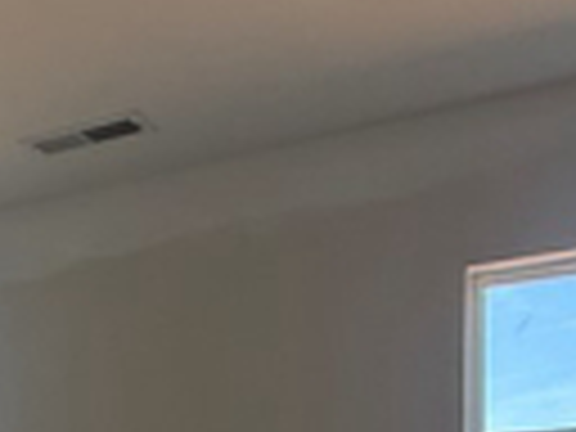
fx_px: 1215
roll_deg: +2.2
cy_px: 680
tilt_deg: -4.7
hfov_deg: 24.4
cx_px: -97
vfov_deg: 17.7
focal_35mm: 73
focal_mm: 2.22
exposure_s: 1/115
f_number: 2.2
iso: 50
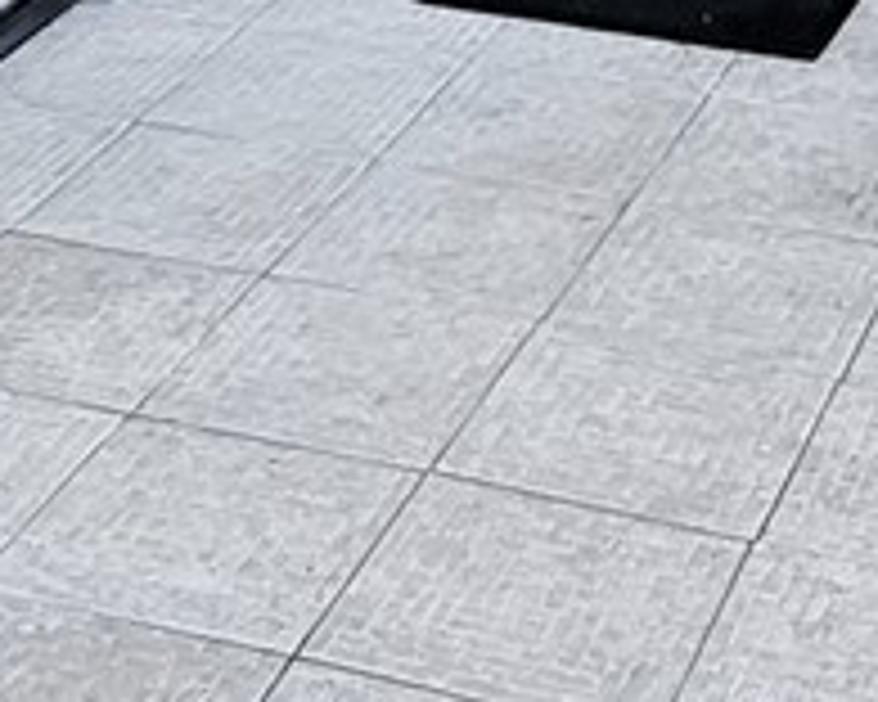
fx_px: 2702
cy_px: -515
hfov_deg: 18.4
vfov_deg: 13.5
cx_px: 311
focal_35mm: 104
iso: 125
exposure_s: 1/60
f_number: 2.2
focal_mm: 1.74
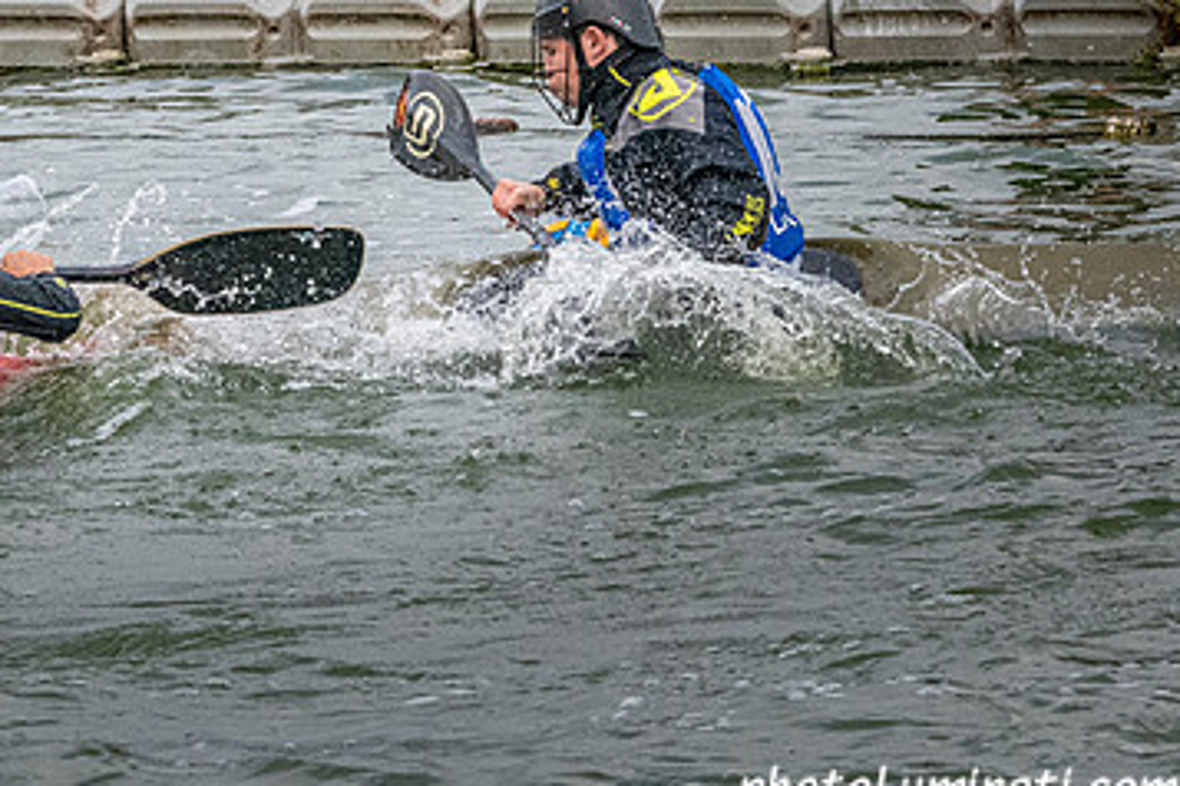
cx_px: 534
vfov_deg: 2.5
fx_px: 18157
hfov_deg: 3.7
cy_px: 116
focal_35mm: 554
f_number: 10
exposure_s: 1/2000
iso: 3200
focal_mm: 220
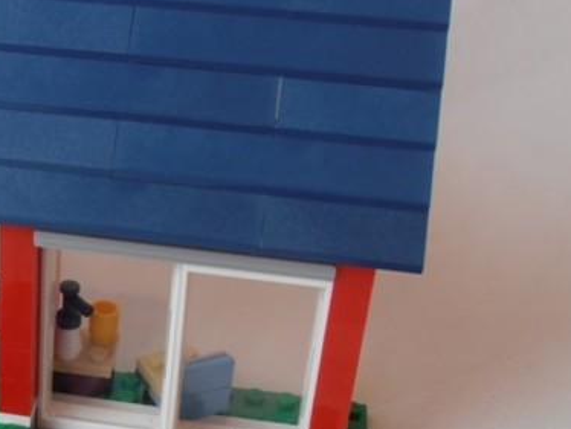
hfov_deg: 20.9
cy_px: 271
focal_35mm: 89
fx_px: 1469
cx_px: -64
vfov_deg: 16.6
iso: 80
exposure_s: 1/40
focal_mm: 6.61
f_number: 3.9
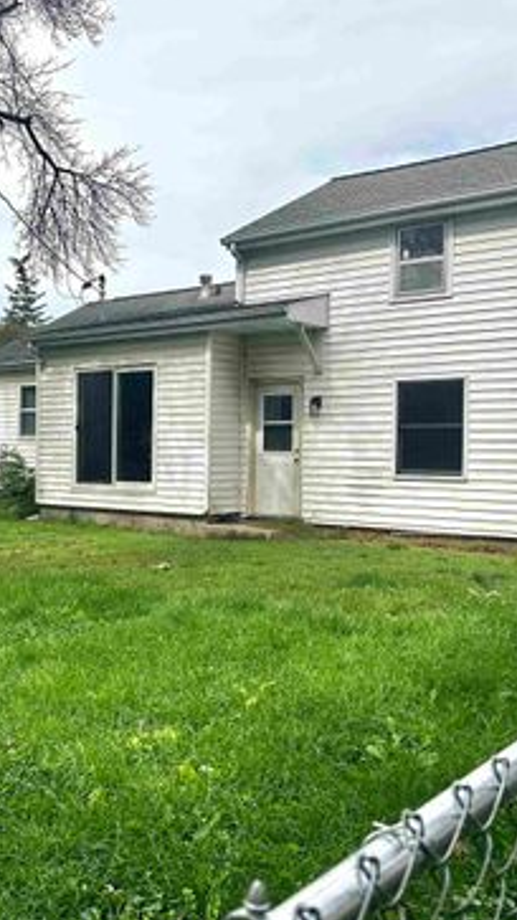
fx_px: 878
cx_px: 122
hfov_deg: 32.1
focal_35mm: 36
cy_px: 455
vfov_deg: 55.3
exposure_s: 1/4348
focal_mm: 6.86
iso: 80
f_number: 1.78
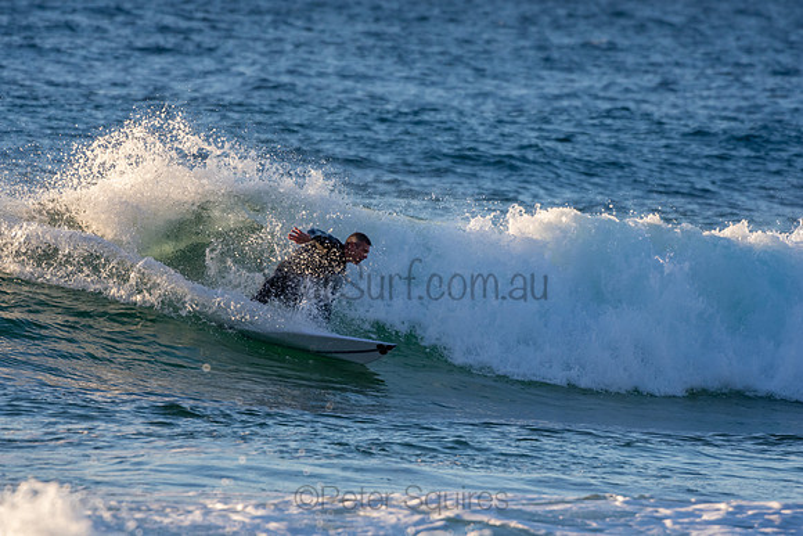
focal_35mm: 615
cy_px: 268
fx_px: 13720
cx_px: 402
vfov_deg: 2.2
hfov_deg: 3.4
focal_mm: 410
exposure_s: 1/1250
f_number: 5.6
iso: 560
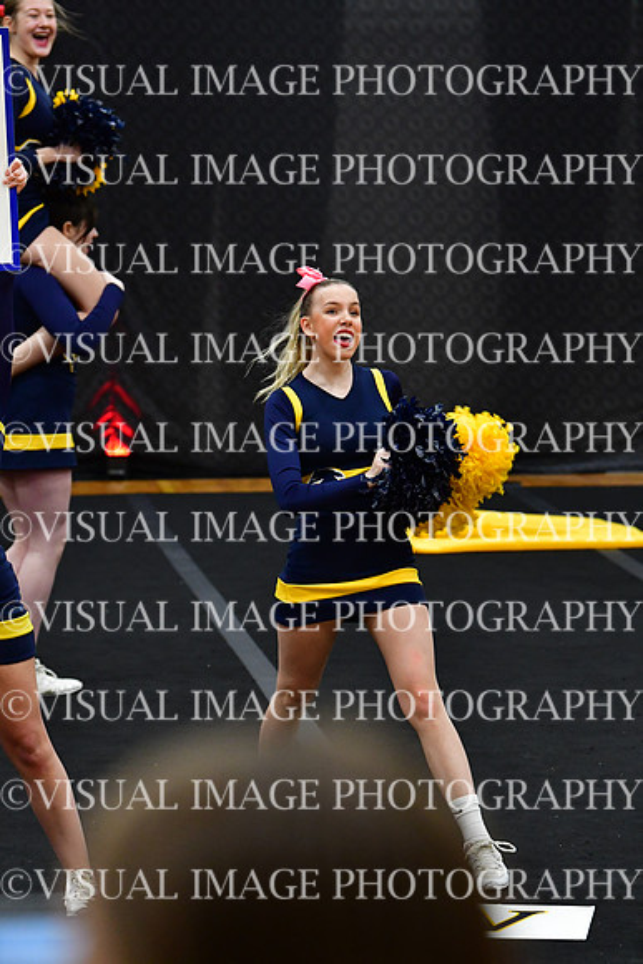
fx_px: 5007
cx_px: 322
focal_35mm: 187
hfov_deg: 7.3
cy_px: 482
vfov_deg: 11.0
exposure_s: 1/500
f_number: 4
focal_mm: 125
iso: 4000
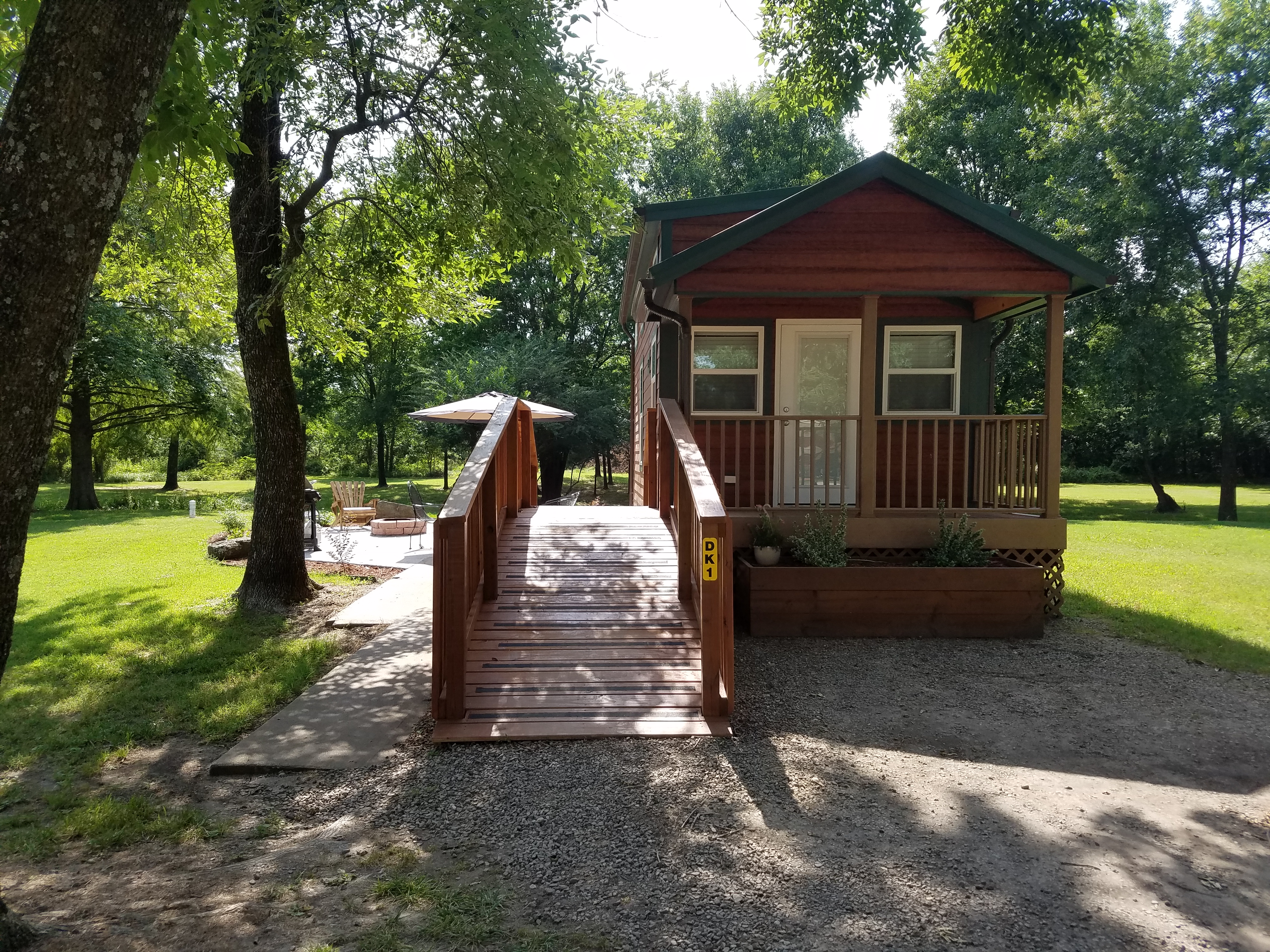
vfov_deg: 53.1
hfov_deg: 67.3
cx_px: 635
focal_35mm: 26
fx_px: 954
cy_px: 476
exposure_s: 1/908
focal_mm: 4.2
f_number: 1.7
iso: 50
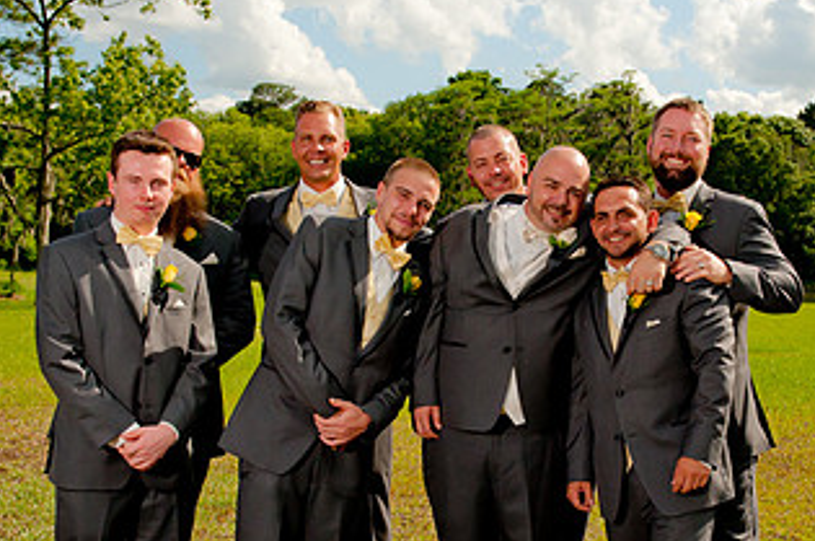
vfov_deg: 22.8
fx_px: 1334
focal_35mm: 59
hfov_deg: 33.9
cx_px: 497
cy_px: 381
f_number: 7.1
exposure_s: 1/6400
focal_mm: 32
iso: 800
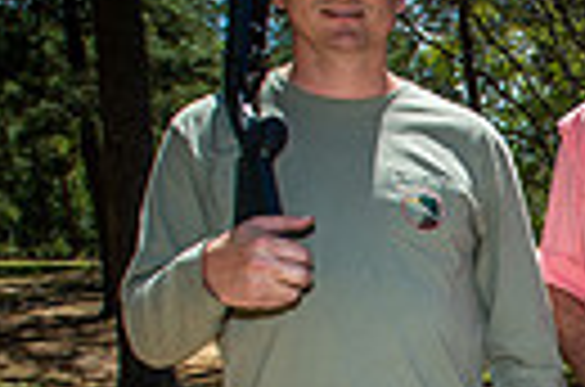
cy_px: 508
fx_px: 1232
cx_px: 900
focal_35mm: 76
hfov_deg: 21.8
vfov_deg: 16.8
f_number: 6.3
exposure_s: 1/250
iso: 80
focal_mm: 17
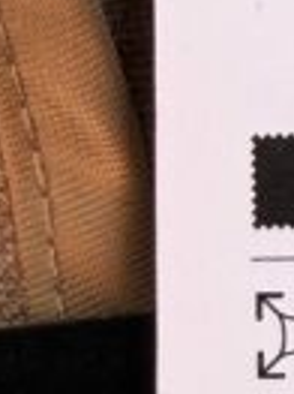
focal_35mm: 147
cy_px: 445
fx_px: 1667
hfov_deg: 9.4
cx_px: 594
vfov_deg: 13.2
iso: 40
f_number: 2.2
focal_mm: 2.22
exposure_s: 1/121
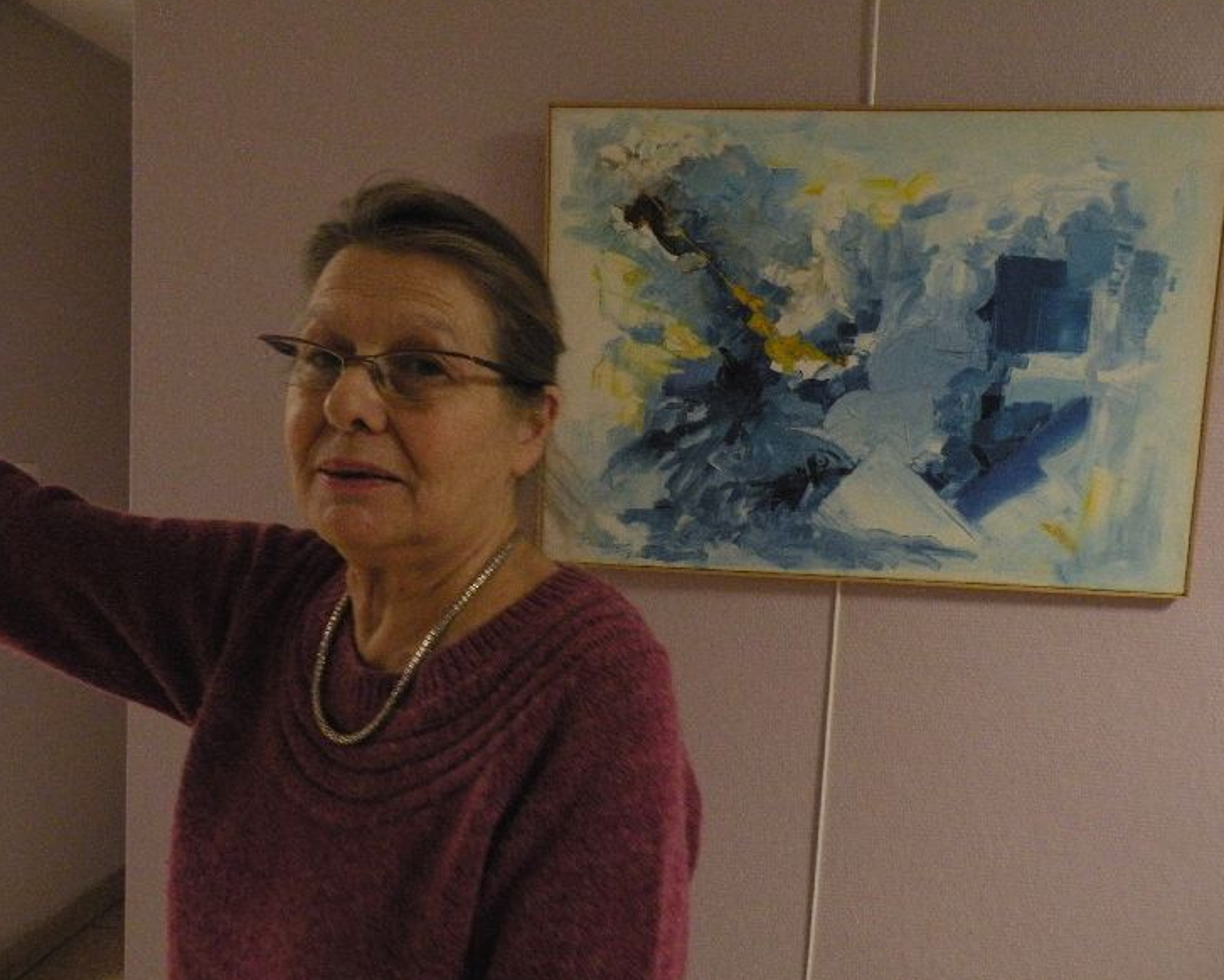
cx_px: 643
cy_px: 483
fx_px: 1051
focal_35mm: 29
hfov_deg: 60.4
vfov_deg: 50.0
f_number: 2.8
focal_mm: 4.7
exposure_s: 1/60
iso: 400
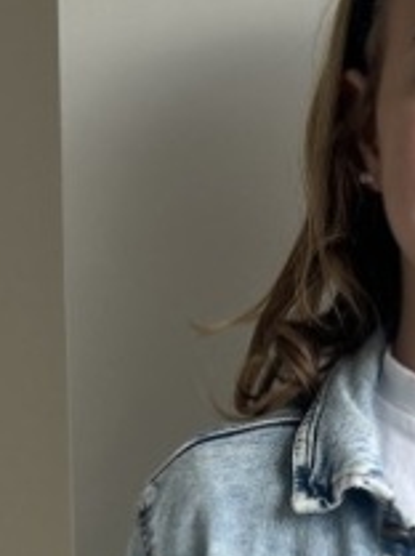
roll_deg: -0.6
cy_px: 775
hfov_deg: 10.9
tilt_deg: -11.9
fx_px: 2133
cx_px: 511
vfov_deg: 14.1
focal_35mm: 133
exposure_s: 1/151
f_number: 1.5
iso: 40
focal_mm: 5.7
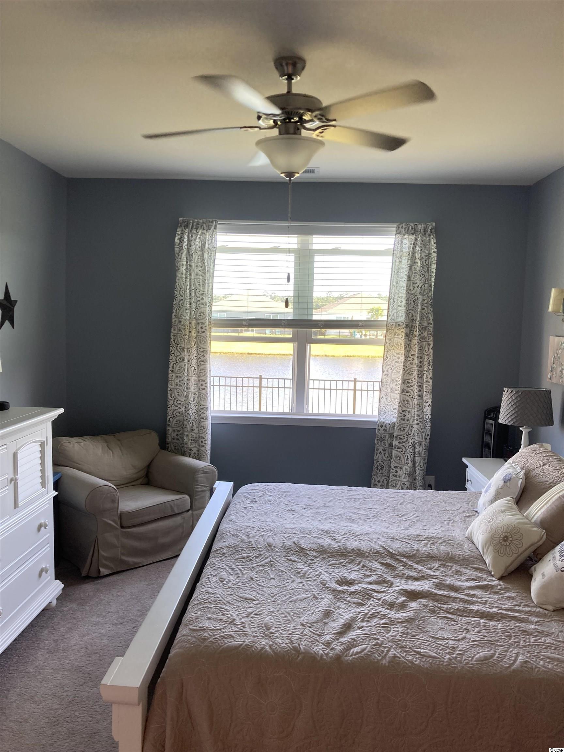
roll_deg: -0.5
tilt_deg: -3.6
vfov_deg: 63.4
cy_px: 376
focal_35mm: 28
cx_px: 282
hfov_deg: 49.7
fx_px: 608
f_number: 1.8
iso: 50
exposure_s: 1/60
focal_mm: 3.99
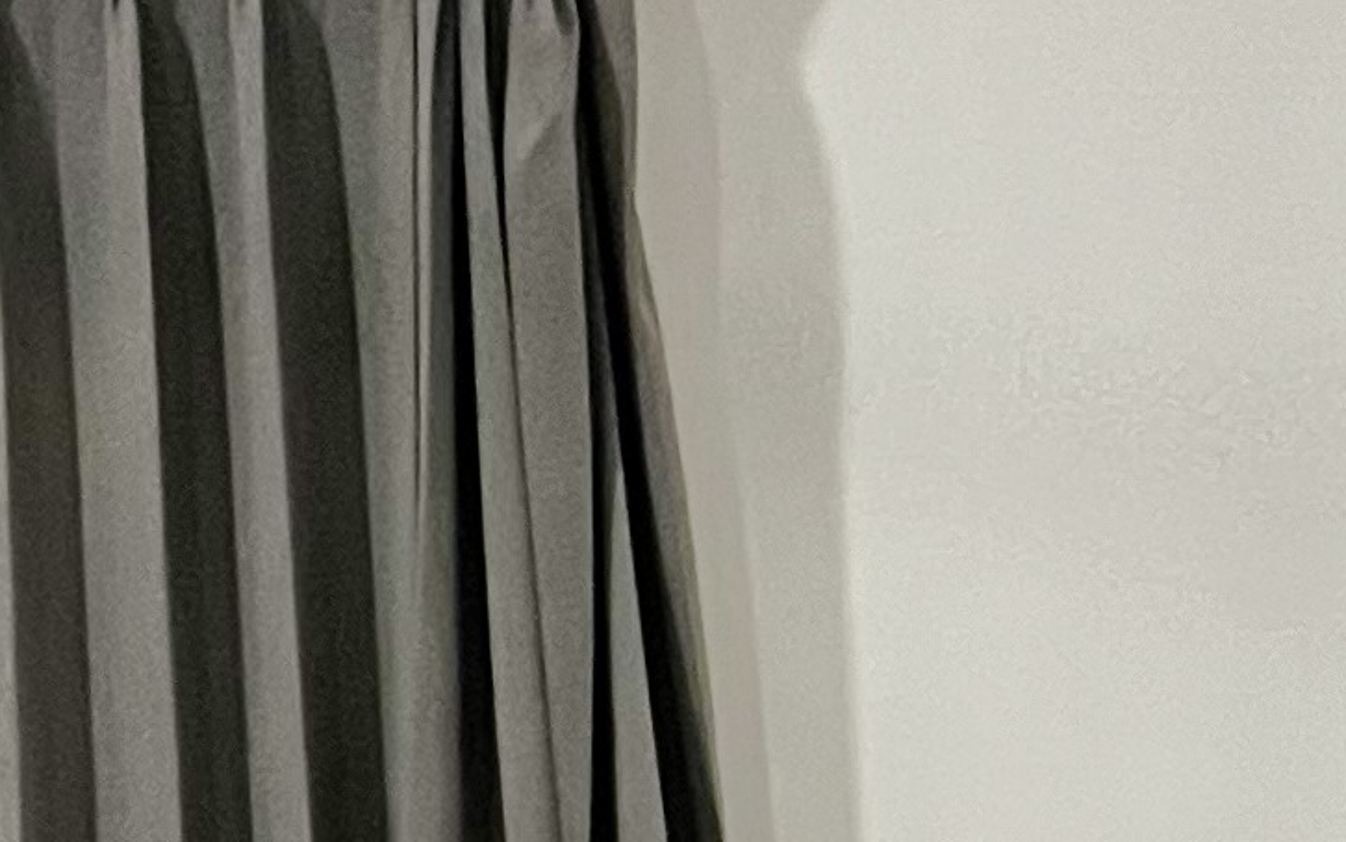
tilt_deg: +0.4
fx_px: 5613
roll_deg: +4.6
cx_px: -1732
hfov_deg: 11.6
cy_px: 1109
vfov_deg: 8.4
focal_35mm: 153
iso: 500
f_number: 1.5
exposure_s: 1/60
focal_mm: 5.7
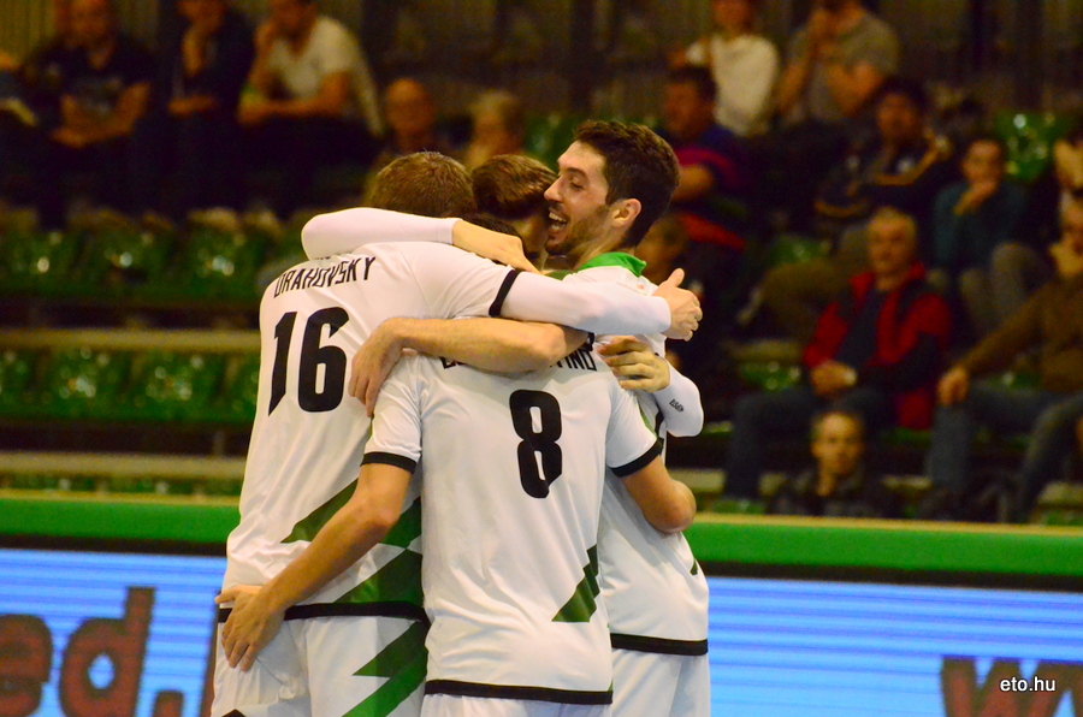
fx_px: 9906
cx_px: 542
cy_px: 358
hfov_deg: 6.3
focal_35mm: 330
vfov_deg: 4.1
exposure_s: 1/800
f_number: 5.3
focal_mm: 220
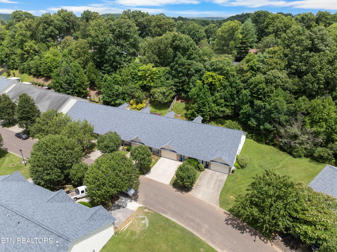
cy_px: 126
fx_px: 233
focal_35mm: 24
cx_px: 168
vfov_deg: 56.8
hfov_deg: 71.6
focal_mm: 12.29
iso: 100
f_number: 2.8
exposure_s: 1/40
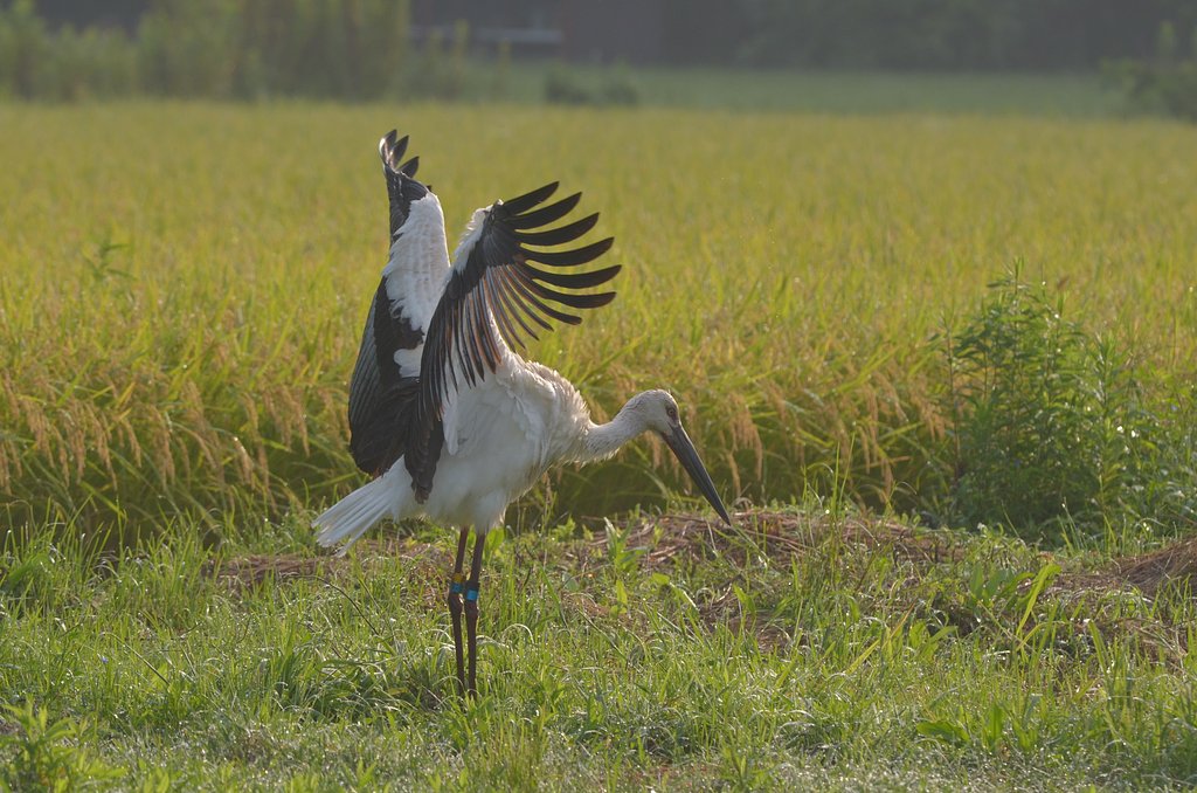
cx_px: 598
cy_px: 396
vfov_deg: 3.0
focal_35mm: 450
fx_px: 14930
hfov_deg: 4.6
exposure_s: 1/1000
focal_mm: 300
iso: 400
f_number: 8
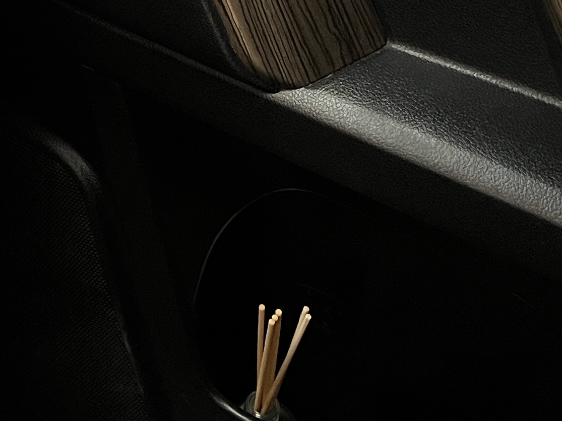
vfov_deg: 14.5
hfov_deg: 19.9
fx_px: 1526
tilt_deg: -26.6
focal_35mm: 94
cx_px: -60
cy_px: -230
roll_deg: -0.5
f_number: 1.6
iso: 125
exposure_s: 1/100
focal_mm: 5.1
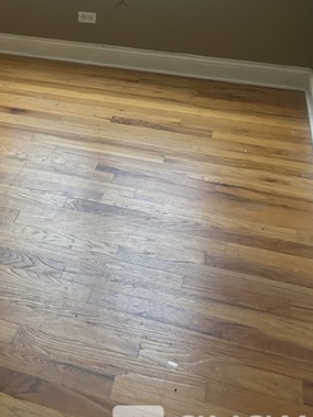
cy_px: 31
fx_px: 639
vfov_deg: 34.0
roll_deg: +0.2
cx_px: 0
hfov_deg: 26.1
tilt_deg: -19.7
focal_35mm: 53
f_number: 1.5
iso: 125
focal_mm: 5.7
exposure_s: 1/120
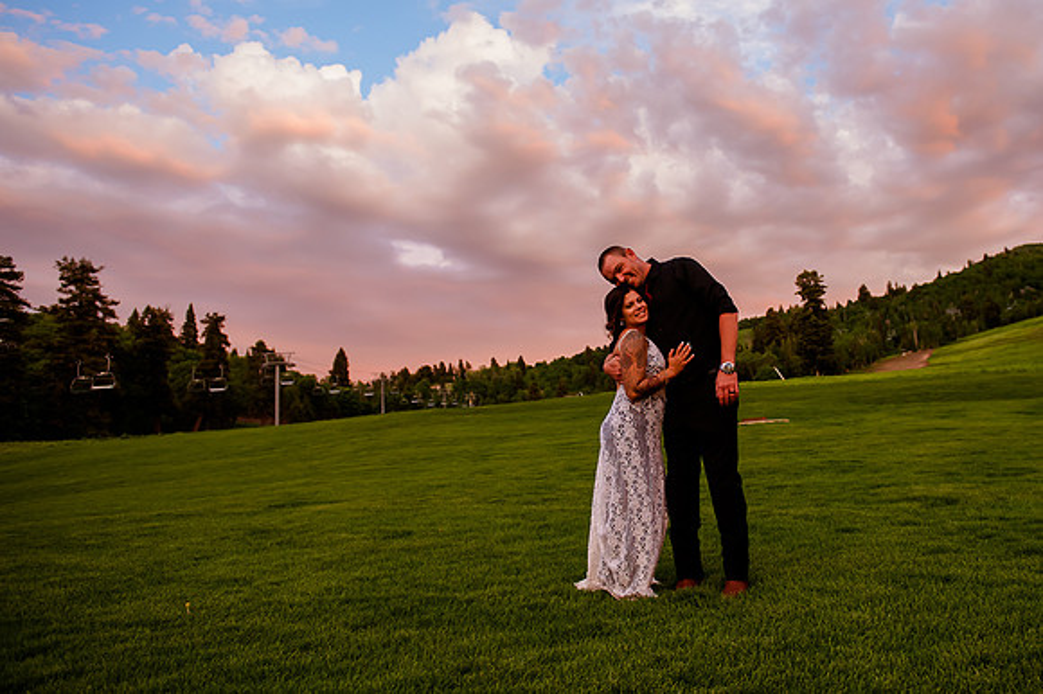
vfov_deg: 43.4
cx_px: 632
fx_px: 871
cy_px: 321
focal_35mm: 30
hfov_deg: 61.2
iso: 2000
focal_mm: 24
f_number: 3.2
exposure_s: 1/250
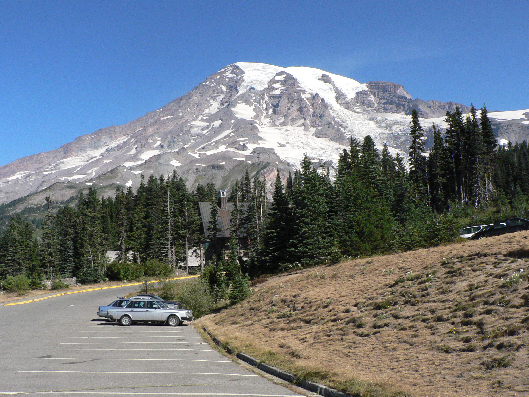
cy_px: 198
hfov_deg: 51.4
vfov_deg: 39.7
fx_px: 550
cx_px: 264
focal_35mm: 36
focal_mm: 6
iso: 200
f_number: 5.6
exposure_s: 1/800
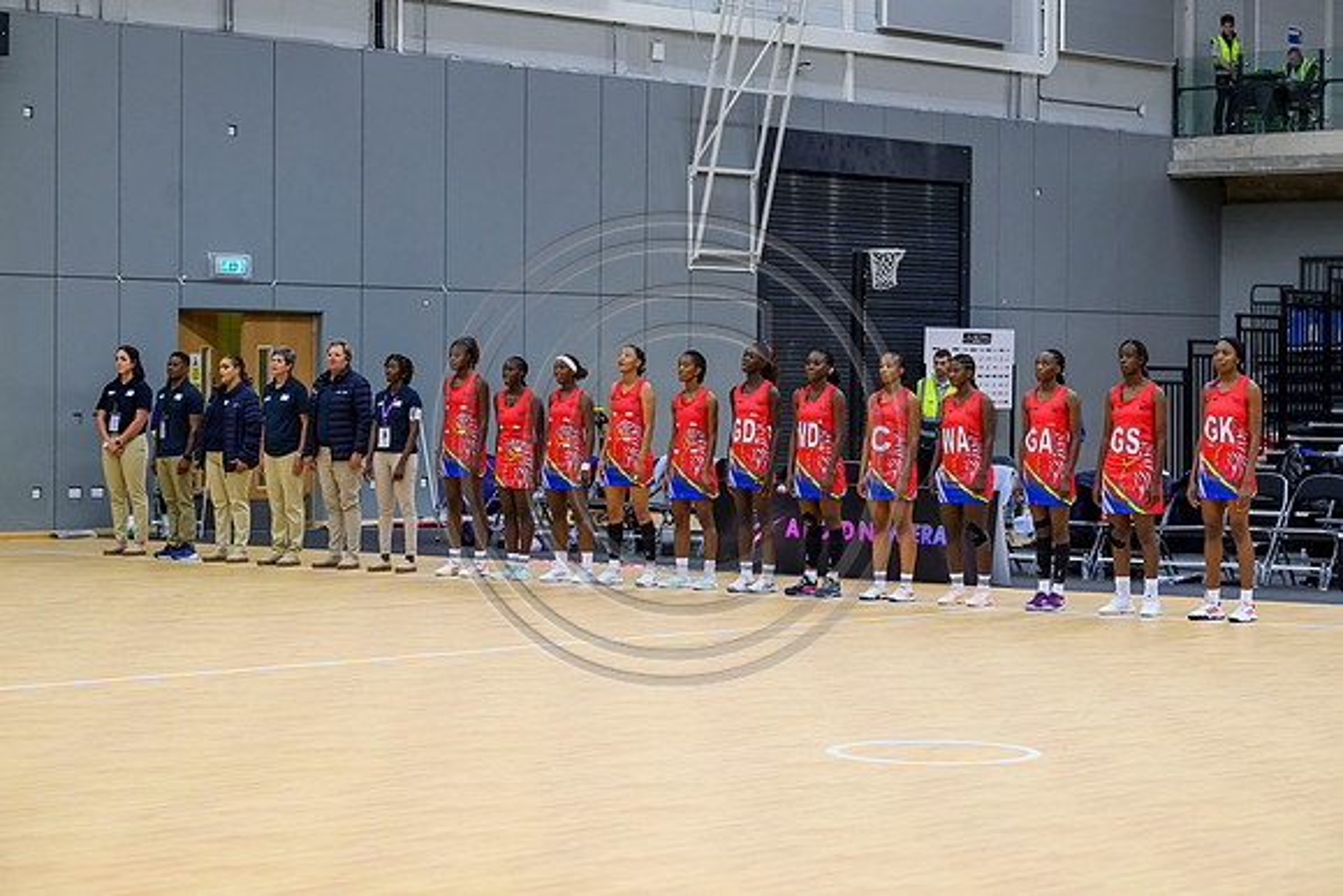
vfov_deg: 15.2
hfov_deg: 22.6
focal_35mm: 90
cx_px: 672
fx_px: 3358
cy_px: 448
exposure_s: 1/800
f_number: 4
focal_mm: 90
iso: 4000
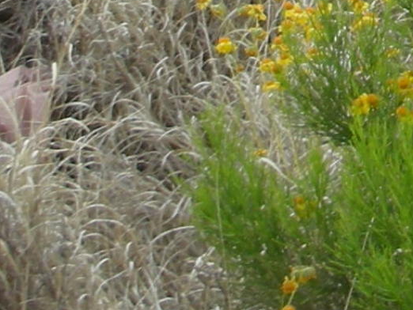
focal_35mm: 201
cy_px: -495
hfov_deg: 9.7
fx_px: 2399
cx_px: 502
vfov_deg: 6.9
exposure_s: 1/250
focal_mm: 5.8
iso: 50
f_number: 3
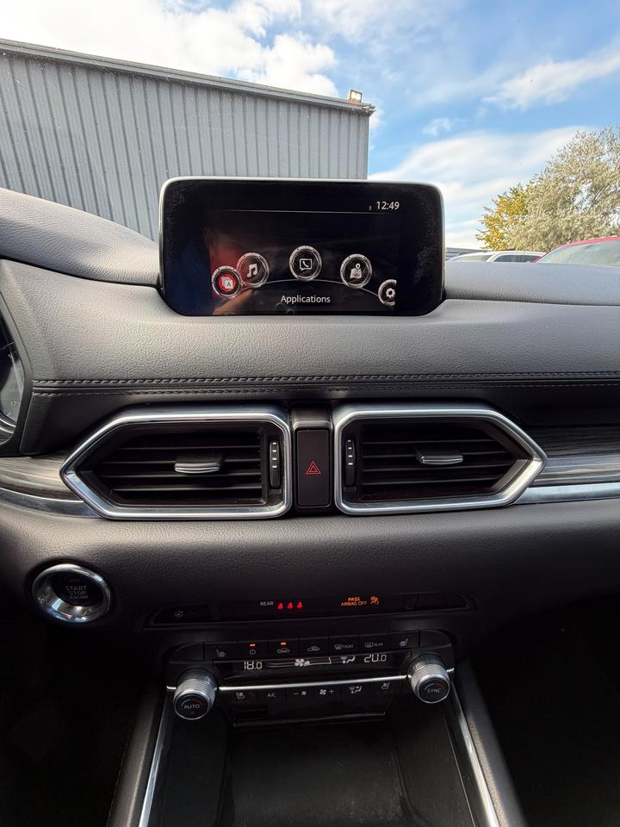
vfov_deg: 102.1
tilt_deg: -18.6
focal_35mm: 14
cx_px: 310
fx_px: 334
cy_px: 414
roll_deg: +0.6
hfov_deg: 85.7
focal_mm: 2.22
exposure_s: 1/121
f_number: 2.2
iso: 50
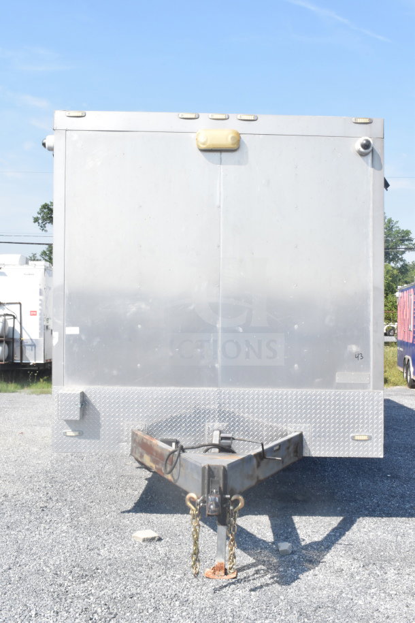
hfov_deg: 33.0
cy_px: 312
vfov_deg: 47.9
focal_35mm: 40
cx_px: 208
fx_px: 700
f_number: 25
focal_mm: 27
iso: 1250
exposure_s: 1/160
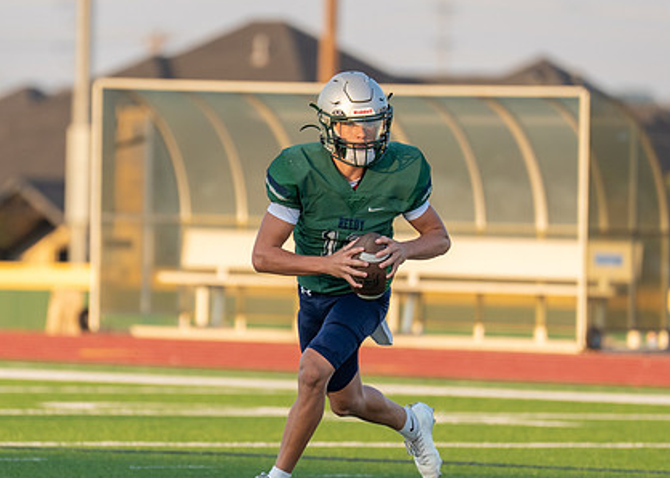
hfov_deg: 3.6
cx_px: 237
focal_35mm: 564
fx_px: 10725
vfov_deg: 2.6
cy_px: 280
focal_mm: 200
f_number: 2.8
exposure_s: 1/1250
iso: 320
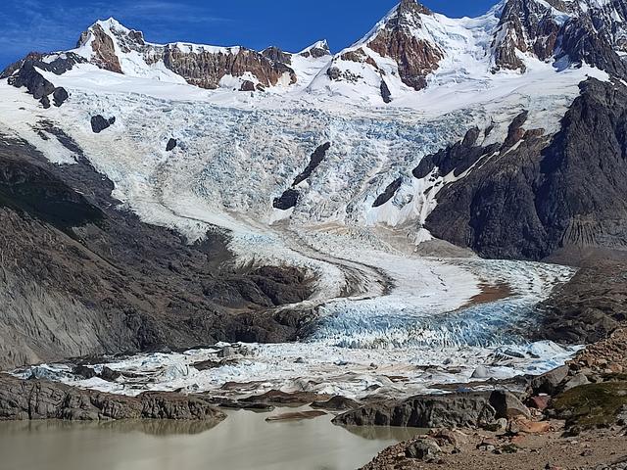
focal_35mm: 25
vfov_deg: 54.9
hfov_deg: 69.4
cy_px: 235
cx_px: 314
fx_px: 453
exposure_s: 1/1626
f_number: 1.9
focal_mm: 6.04
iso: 50
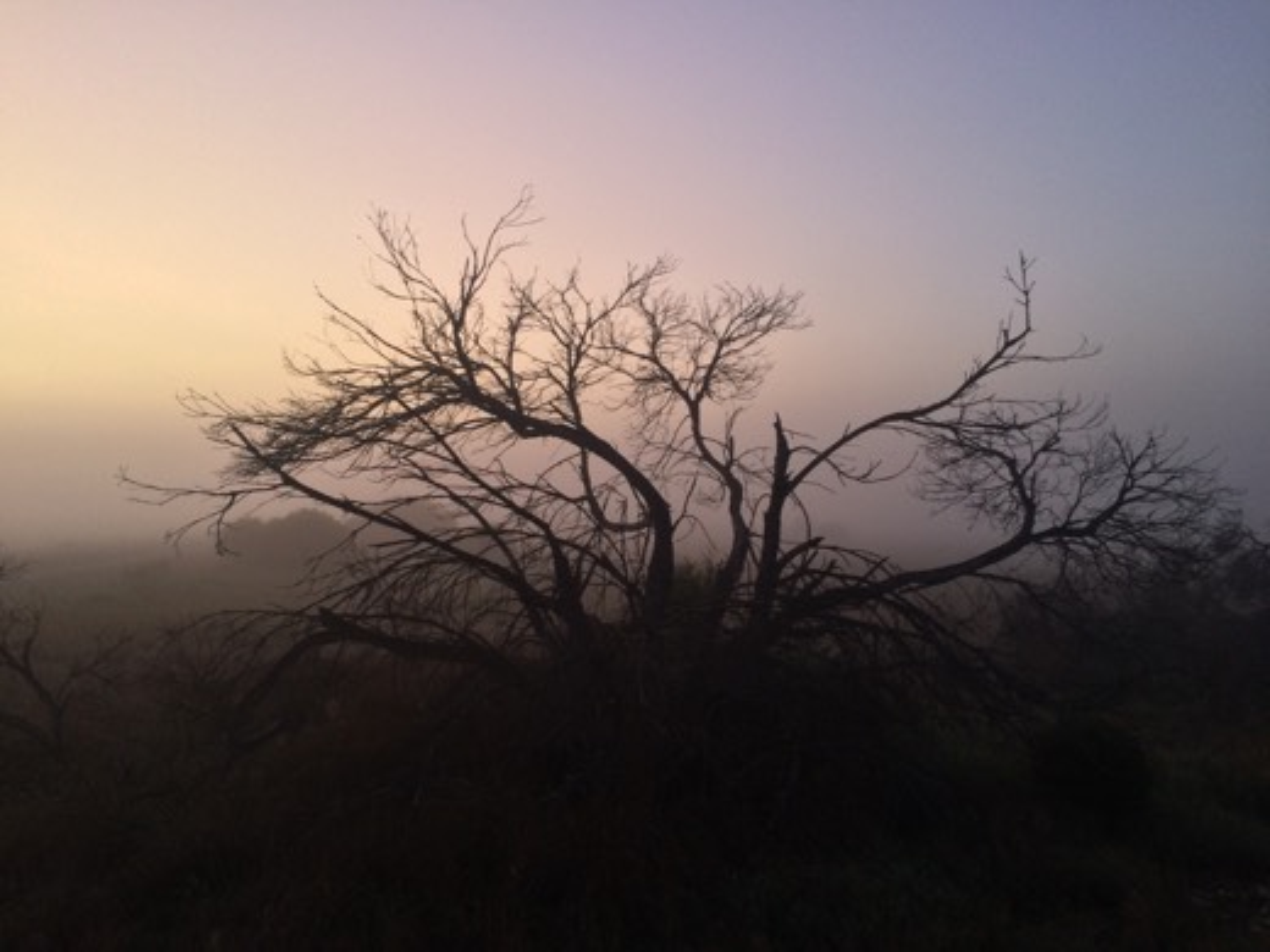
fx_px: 1064
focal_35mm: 29
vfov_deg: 48.2
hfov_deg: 61.7
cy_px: 476
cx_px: 635
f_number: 2.2
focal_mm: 4.15
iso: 125
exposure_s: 1/30
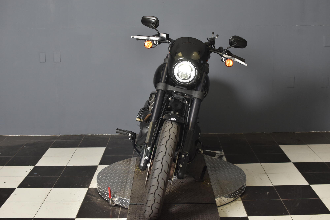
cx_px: 165
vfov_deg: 25.7
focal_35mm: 52
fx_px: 481
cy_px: 110
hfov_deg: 37.9
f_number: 4.5
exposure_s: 1/160
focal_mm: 35
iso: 800
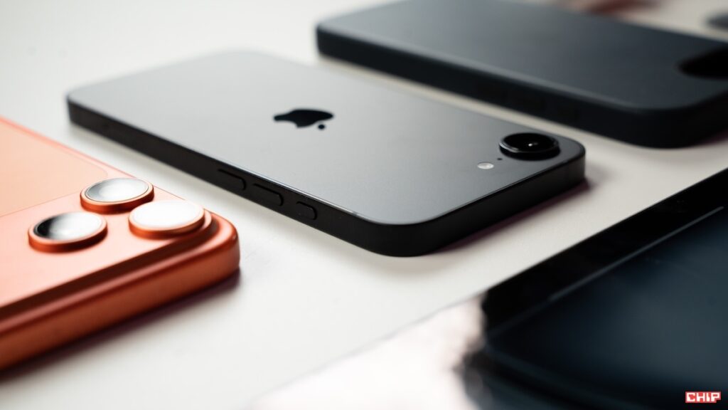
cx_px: 364
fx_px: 1179
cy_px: 205
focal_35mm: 61
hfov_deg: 34.3
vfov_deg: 19.7
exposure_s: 1/160
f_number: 7.1
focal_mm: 58.3
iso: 1600
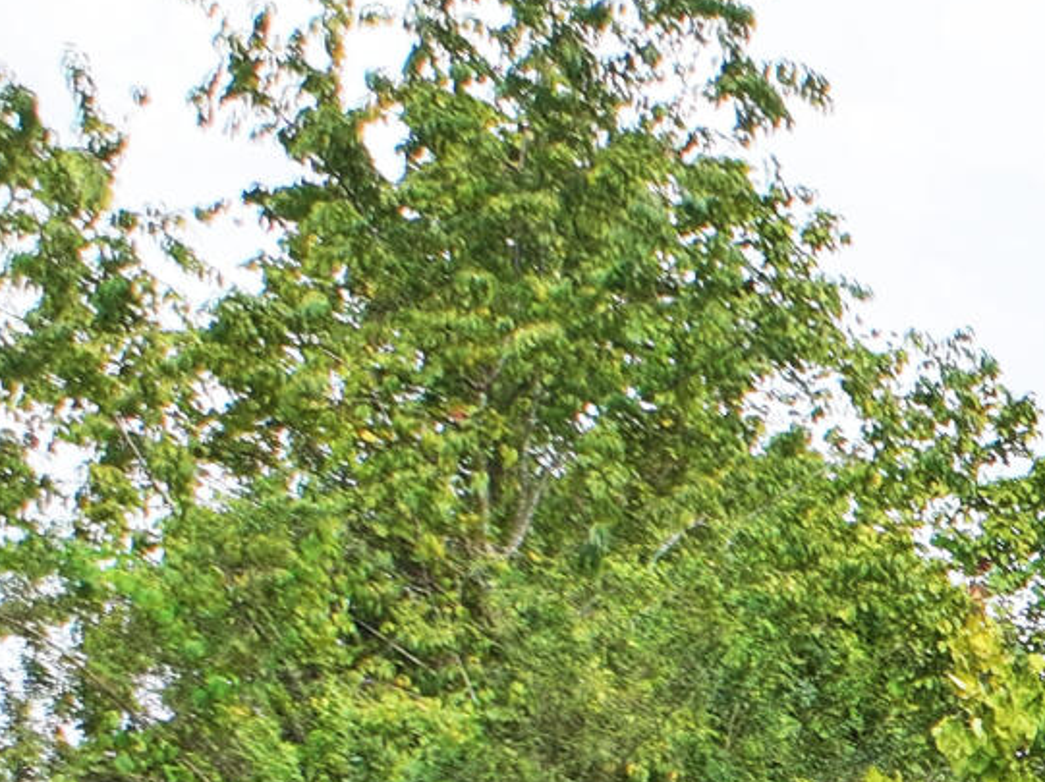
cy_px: 1802
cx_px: 2442
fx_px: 4012
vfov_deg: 9.9
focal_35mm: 133
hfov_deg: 12.1
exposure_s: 1/1600
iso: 140
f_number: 2.8
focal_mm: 12.29
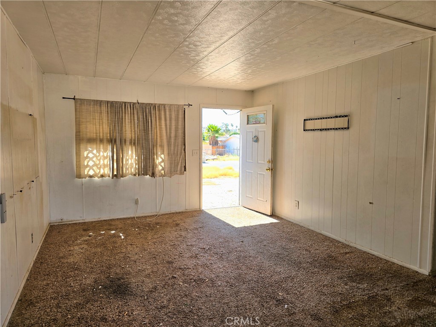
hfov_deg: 73.9
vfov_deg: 58.9
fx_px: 290
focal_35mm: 23
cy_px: 164
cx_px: 218
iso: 12
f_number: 1.7
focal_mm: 6.3
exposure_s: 1/250
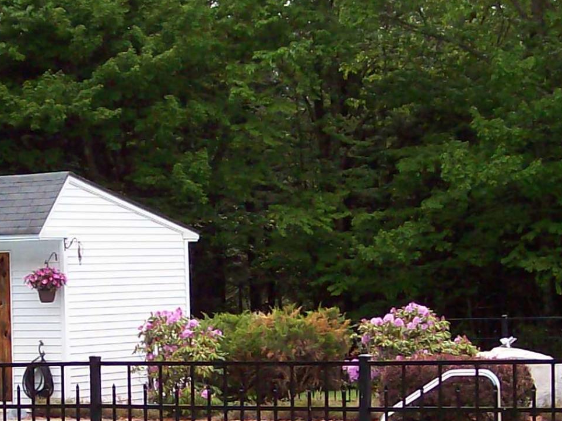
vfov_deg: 10.6
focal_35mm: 140
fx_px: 2272
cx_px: 111
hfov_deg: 14.0
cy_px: 325
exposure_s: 1/377
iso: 80
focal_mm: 7.6
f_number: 3
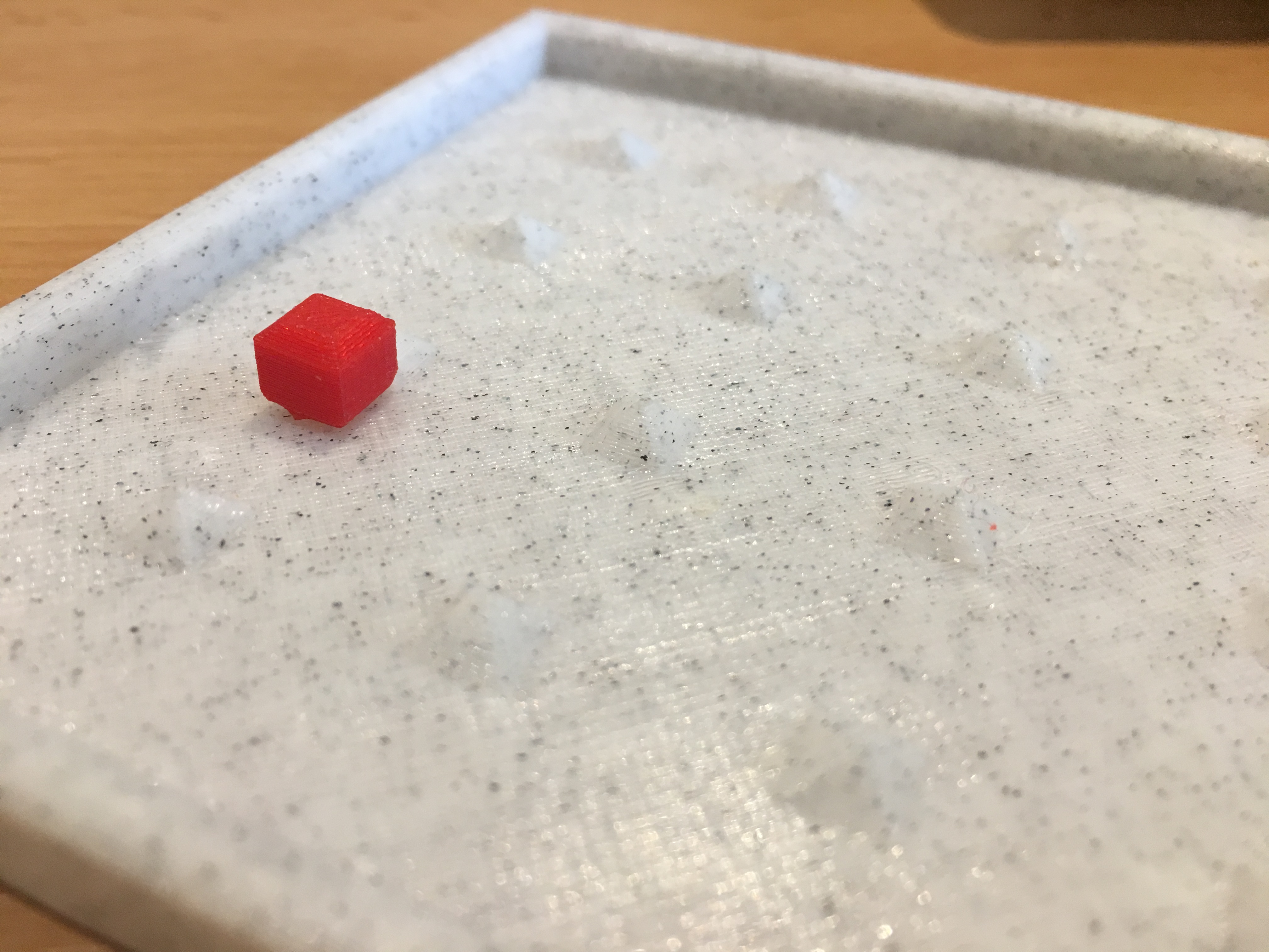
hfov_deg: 61.7
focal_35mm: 29
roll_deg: -1.9
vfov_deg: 48.2
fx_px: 1063
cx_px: 634
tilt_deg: -33.2
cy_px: 476
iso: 50
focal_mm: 4.15
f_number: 2.2
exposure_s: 1/33
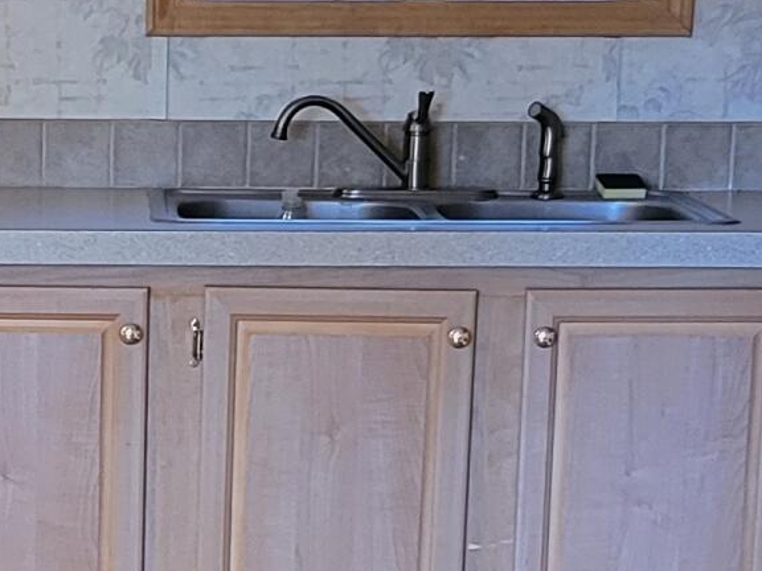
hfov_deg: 15.5
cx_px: -3
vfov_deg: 11.8
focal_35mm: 125
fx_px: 2752
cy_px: 521
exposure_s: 1/39
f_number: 1.8
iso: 250
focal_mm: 5
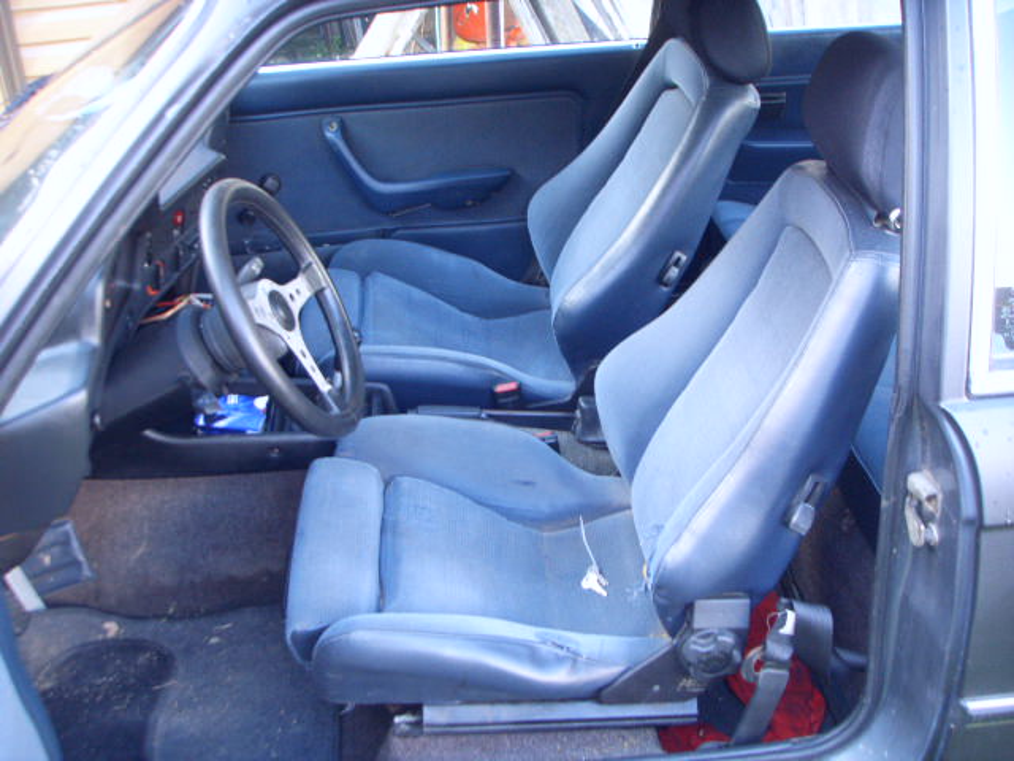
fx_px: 1142
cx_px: 507
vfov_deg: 36.8
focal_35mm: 39
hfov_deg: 47.9
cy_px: 380
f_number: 3.5
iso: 152
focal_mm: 6.6
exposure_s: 1/30
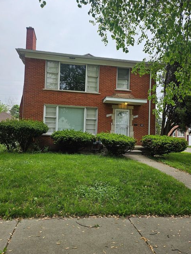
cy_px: 128
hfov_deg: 54.9
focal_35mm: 25
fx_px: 184
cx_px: 97
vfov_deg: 69.4
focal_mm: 5
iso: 50
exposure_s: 1/1123
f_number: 1.8
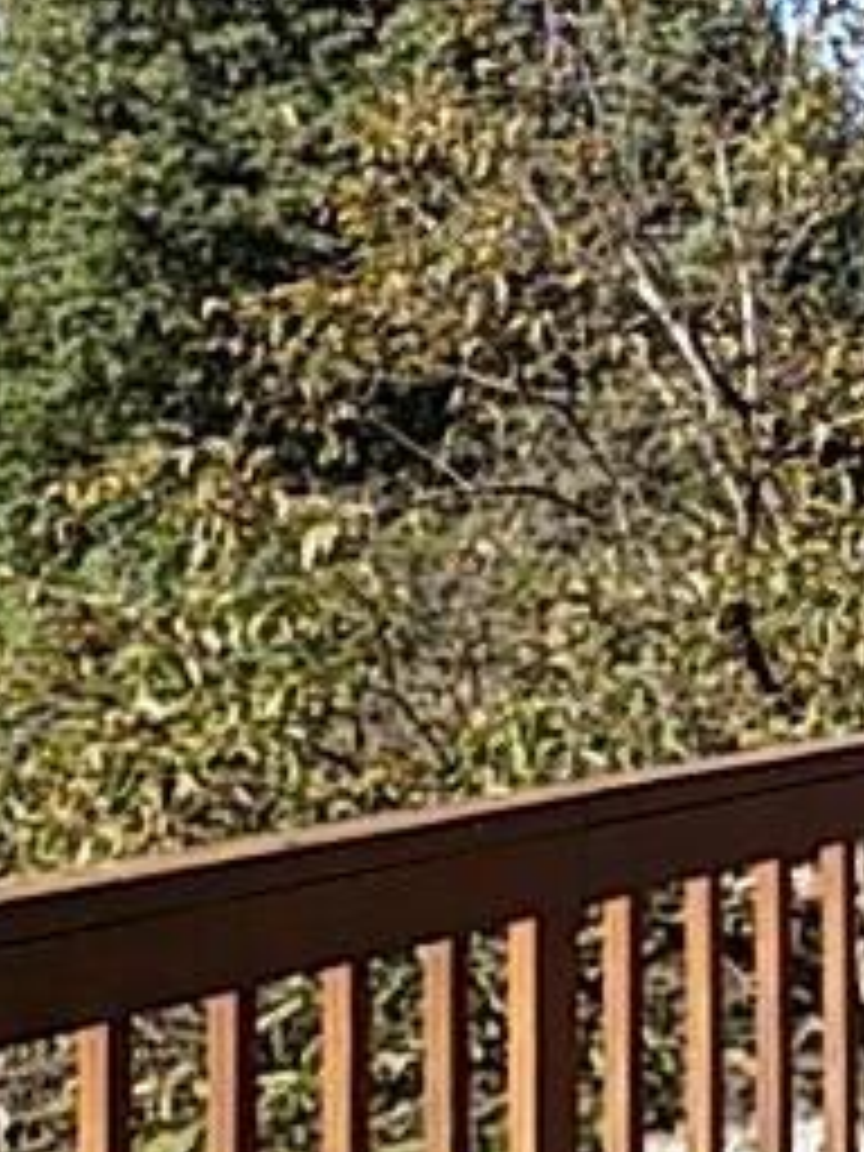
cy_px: 500
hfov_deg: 16.7
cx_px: 1022
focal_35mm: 85
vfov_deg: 23.0
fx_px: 2829
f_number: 3.4
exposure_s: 1/400
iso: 80
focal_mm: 6.1
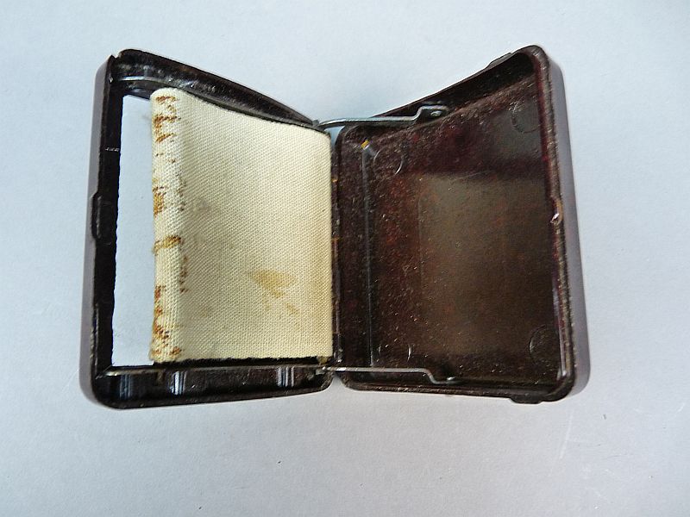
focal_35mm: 27
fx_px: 538
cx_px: 345
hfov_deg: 65.3
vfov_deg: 51.4
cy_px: 258
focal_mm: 4.8
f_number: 2.8
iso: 400
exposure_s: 1/25
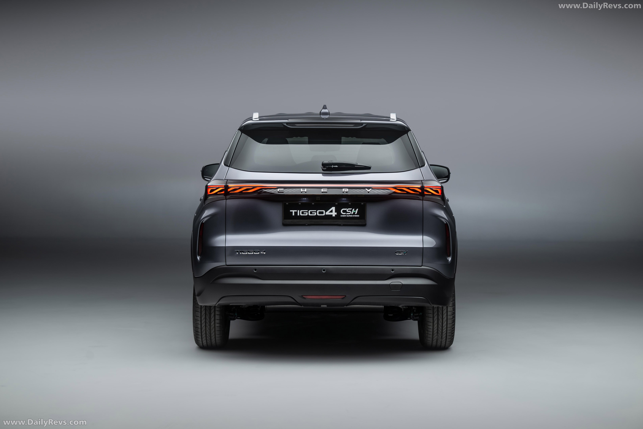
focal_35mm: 70
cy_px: 214
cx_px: 322
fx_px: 1250
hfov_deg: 28.8
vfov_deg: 19.5
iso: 100
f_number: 5.6
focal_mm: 70
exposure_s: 1/8
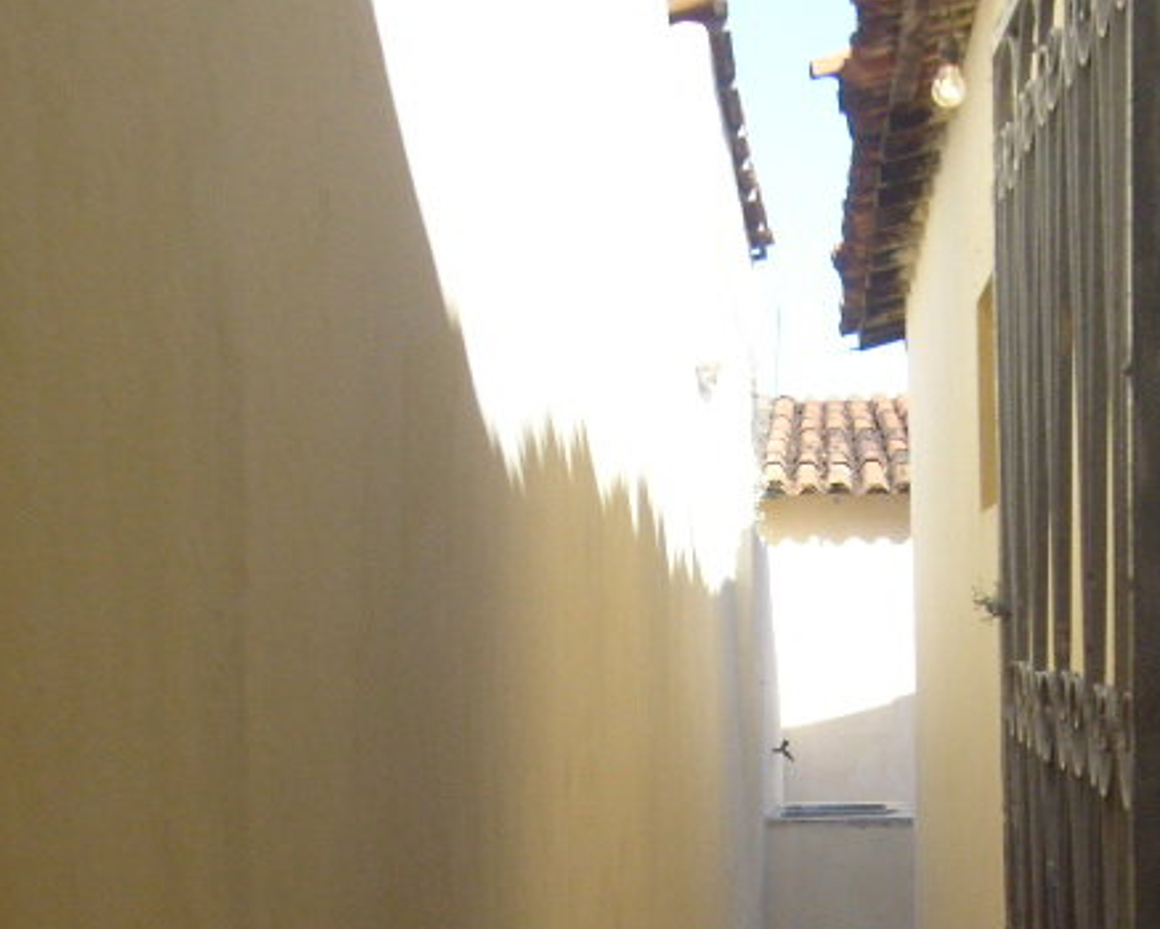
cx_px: 717
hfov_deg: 23.8
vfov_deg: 18.7
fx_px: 2748
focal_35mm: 80
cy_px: 908
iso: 80
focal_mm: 5.8
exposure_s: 1/90
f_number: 7.1
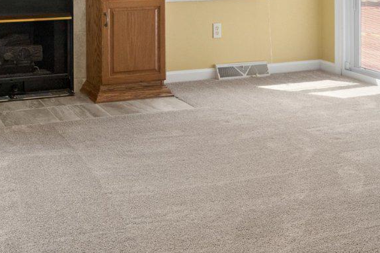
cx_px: 96
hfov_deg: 33.4
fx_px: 620
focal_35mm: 59
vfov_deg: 21.2
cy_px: -63
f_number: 8
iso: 400
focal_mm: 11
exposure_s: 1/60
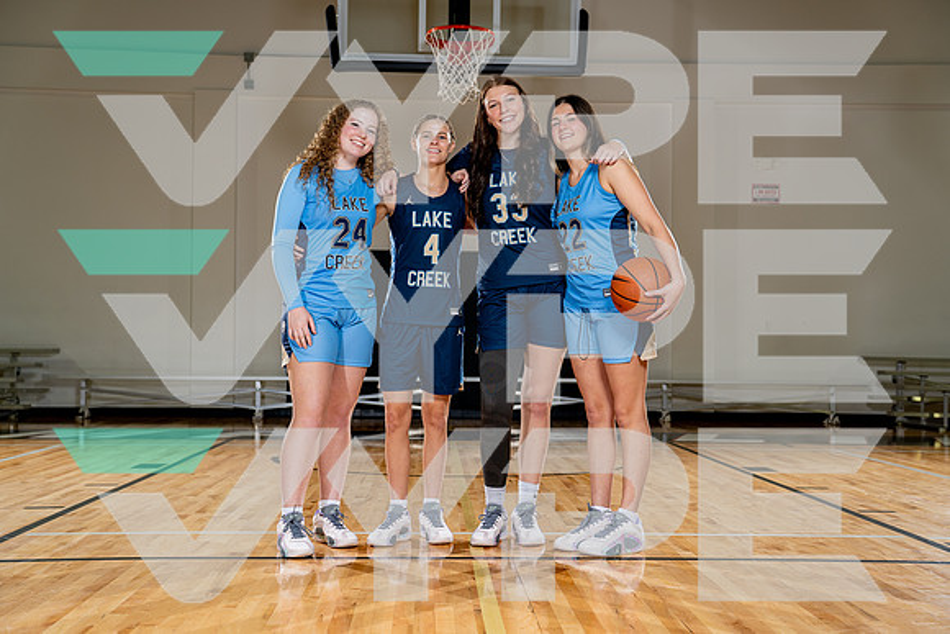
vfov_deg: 29.9
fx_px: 1188
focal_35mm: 45
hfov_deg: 43.6
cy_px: 317
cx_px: 475
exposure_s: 1/60
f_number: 4
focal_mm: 45
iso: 100
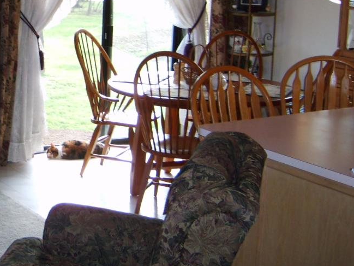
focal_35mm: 69
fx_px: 706
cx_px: 15
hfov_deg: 26.9
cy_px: 54
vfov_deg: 21.1
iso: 86
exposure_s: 1/30
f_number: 2.8
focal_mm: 5.8
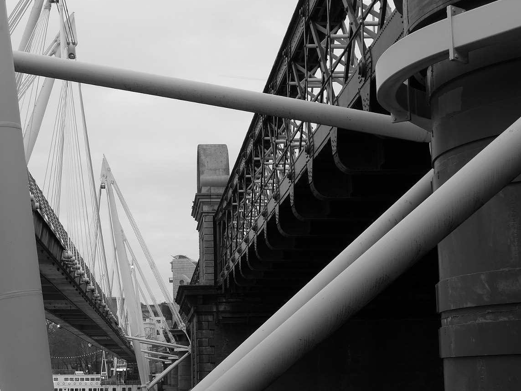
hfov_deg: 27.6
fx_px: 1054
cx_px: 179
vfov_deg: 21.0
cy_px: 238
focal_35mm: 70
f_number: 11
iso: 125
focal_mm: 25
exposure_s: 1/4
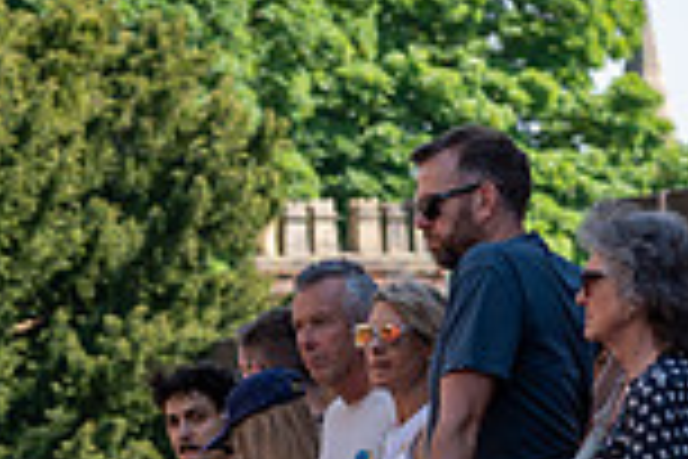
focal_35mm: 369
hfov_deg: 5.5
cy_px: 703
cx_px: -338
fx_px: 7051
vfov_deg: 3.7
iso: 160
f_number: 4
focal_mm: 75
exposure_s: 1/800
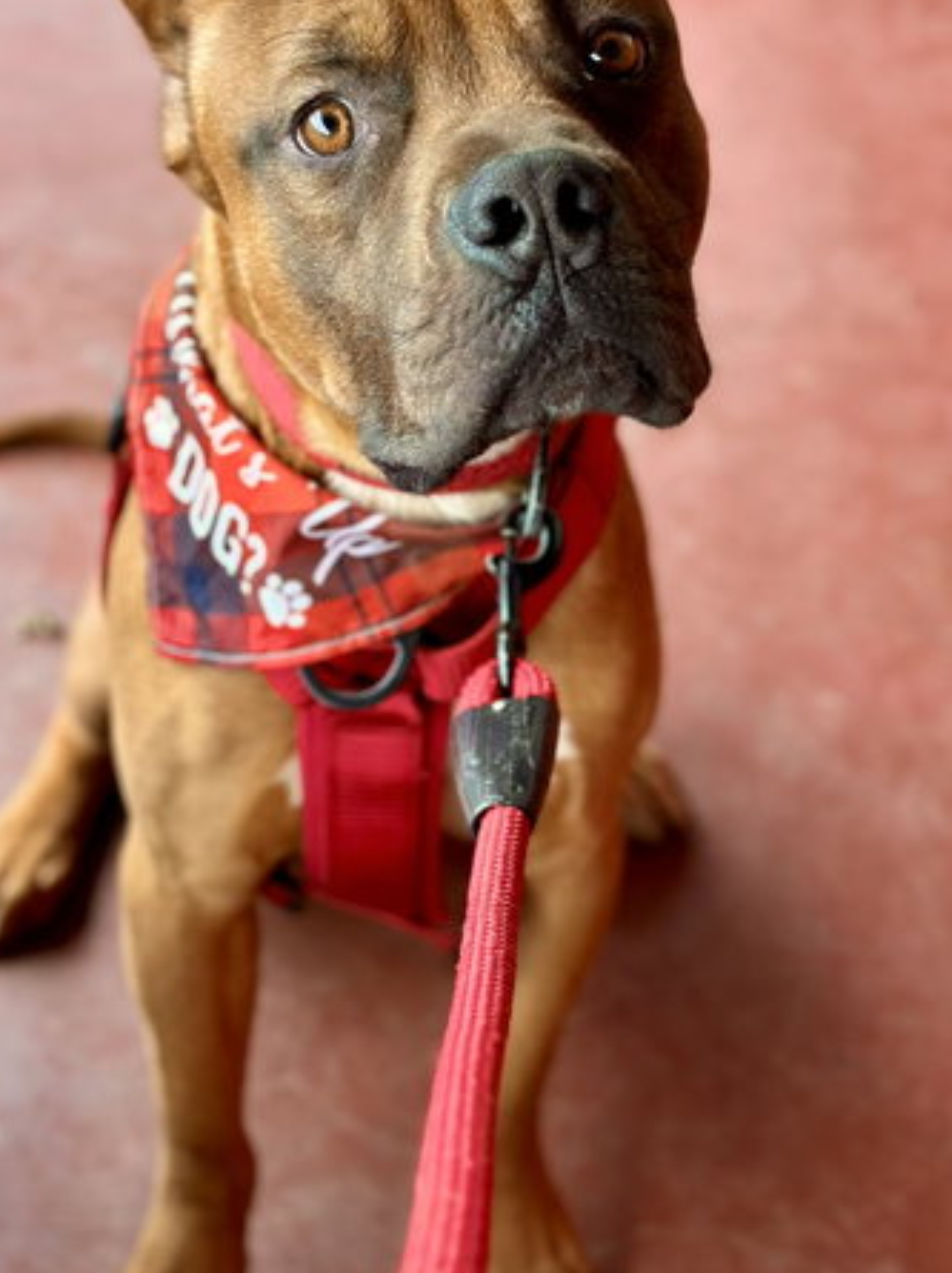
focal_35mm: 72
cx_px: 569
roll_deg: -6.1
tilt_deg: -41.5
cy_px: 536
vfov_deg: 27.0
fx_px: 2644
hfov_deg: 20.4
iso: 80
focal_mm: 6.86
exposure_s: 1/142
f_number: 1.78
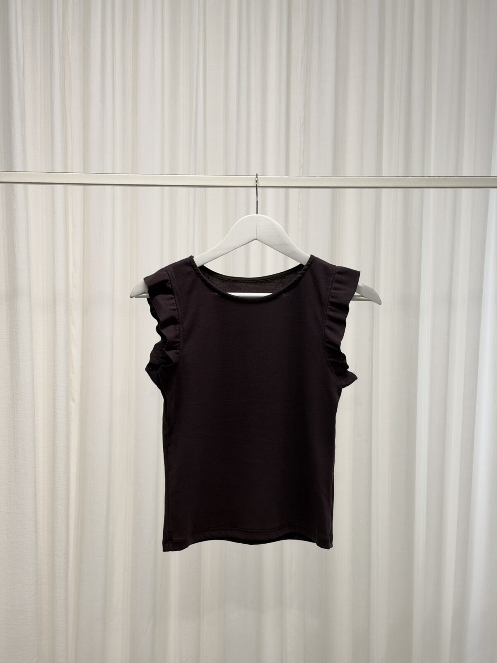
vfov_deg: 39.7
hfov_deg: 30.3
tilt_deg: -2.9
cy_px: 332
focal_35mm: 48
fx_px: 919
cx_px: 248
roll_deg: -0.9
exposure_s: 1/122
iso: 50
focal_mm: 6.93
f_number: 1.8
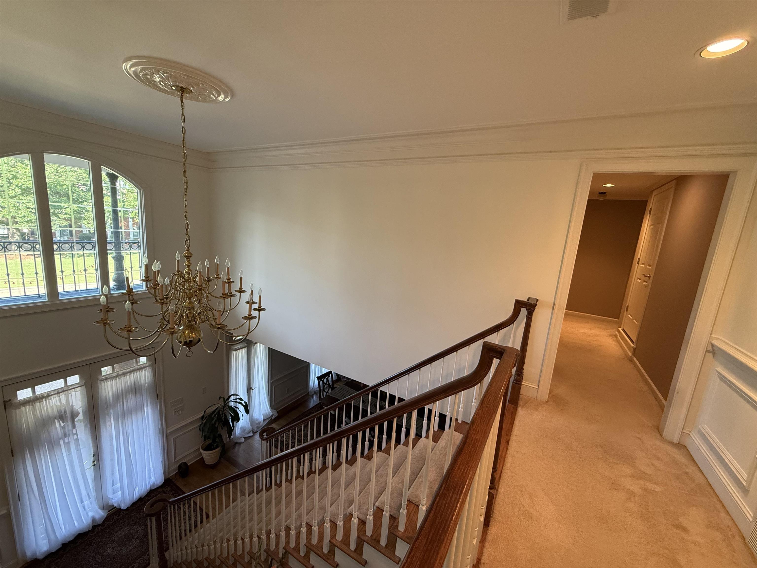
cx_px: 378
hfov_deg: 102.1
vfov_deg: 85.7
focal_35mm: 14
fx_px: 306
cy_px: 284
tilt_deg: -10.1
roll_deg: -4.2
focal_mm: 2.22
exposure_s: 1/120
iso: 320
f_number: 2.2
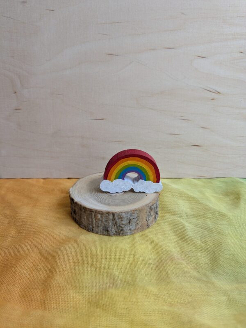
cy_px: 164
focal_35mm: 27
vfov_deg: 65.3
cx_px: 123
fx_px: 256
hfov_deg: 51.4
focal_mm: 4.38
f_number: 1.73
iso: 50
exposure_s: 1/33.3
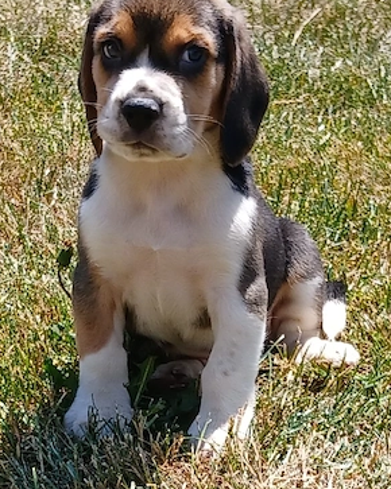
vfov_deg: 62.2
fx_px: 405
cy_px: 228
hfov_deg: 51.5
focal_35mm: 28
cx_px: 196
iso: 20
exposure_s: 1/370
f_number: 1.8
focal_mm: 3.98
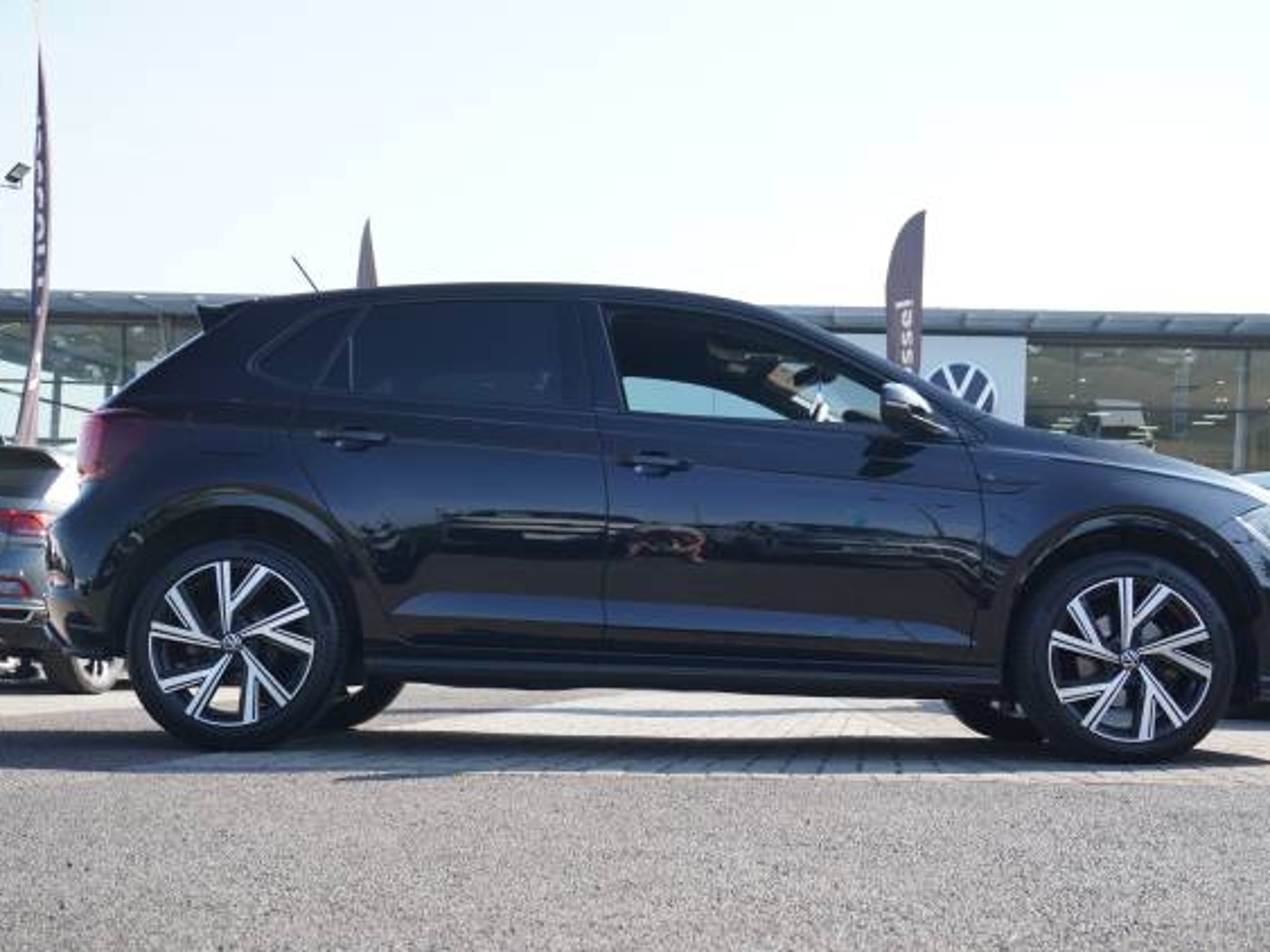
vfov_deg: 30.5
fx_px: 1744
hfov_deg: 40.0
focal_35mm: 48
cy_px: 478
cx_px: 670
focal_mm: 29
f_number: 5.6
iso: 100
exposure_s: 1/90
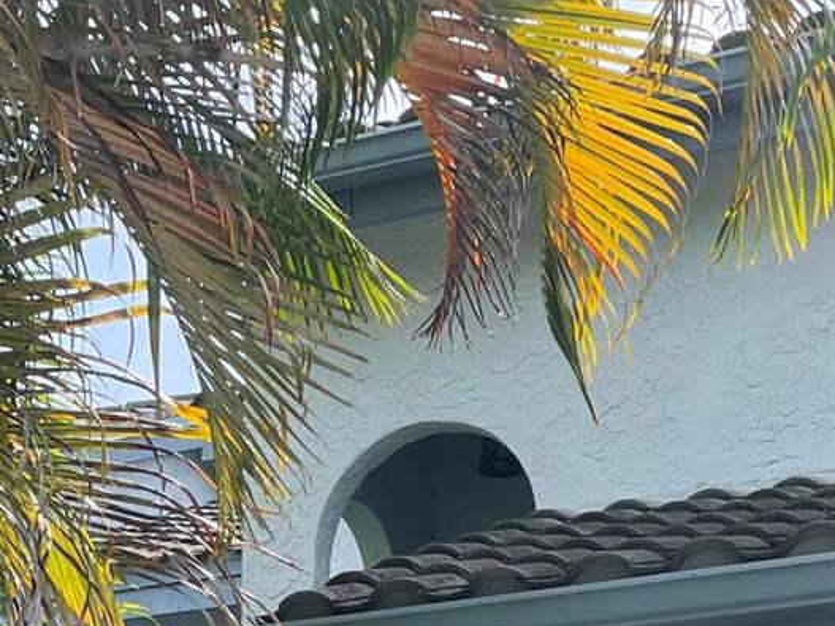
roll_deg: -0.7
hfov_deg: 19.4
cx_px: 355
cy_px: 1038
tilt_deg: +4.1
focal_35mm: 101
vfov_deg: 13.5
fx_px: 2436
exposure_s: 1/1233
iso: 32
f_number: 1.6
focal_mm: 4.2
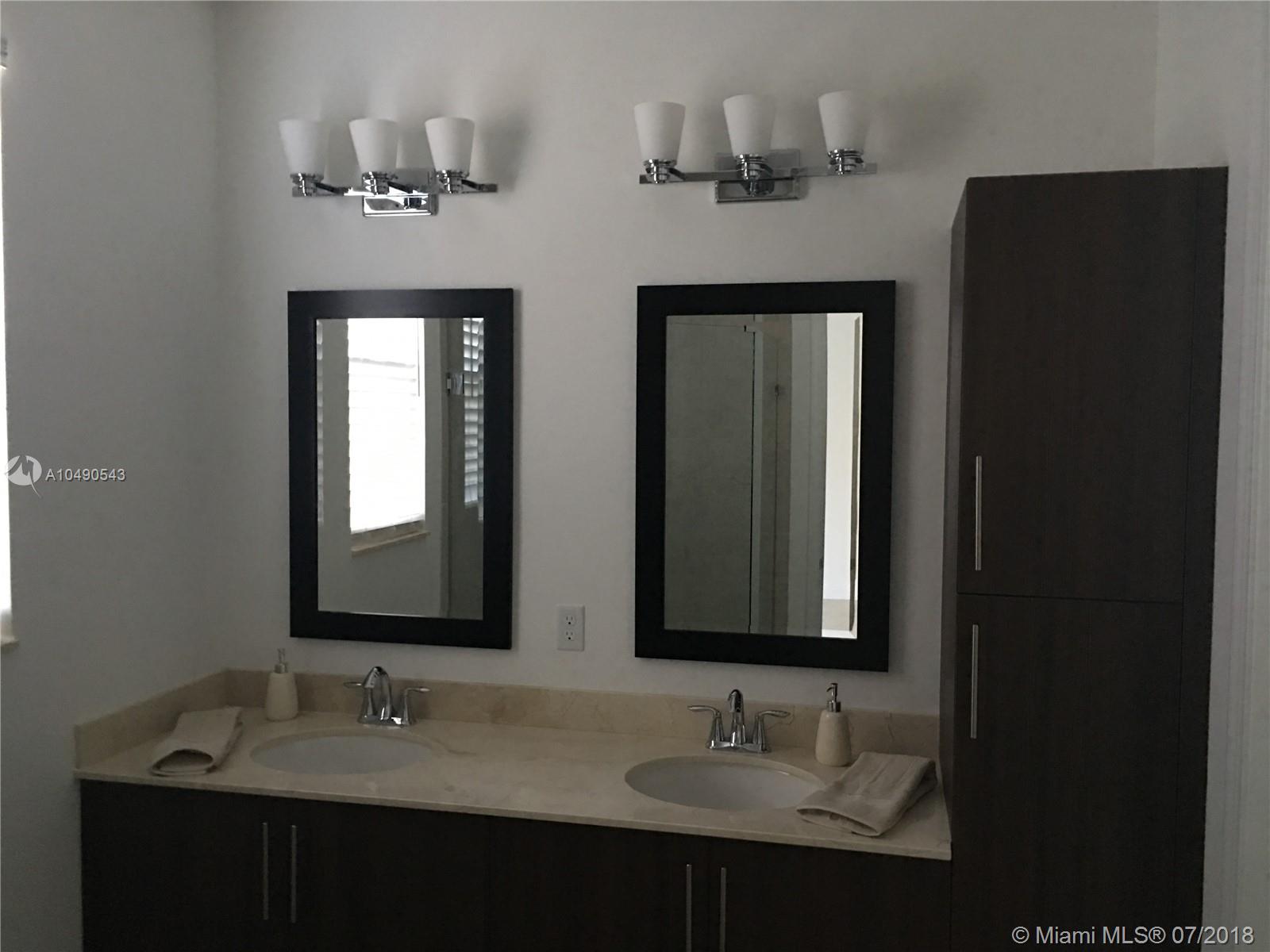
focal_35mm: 29
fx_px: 1064
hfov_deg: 61.7
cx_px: 635
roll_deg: +0.2
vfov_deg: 48.2
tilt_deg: -1.0
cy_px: 476
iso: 100
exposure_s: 1/4
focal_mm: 4.15
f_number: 2.2
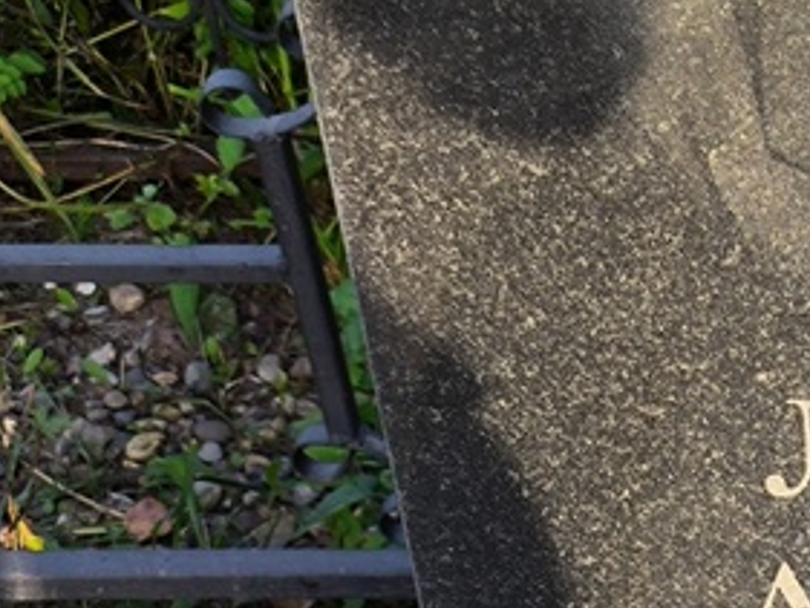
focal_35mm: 142
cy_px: 432
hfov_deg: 13.5
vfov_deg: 10.4
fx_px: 3324
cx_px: 1010
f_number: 1.7
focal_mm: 4.71
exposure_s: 1/216
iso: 50
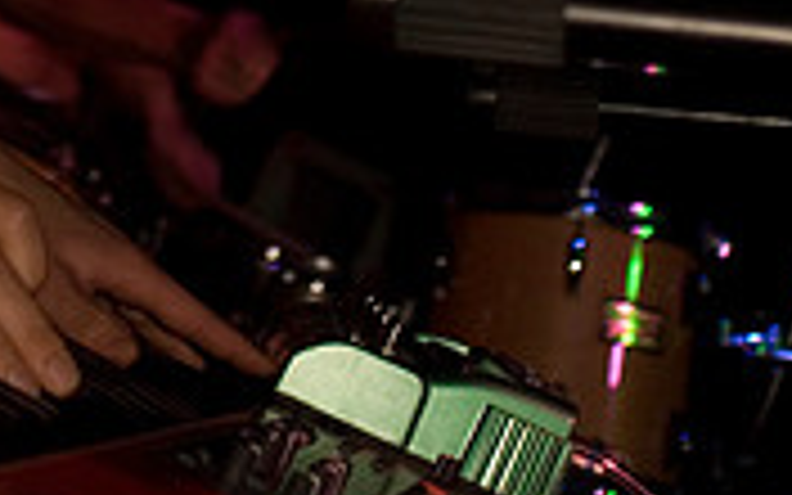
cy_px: -333
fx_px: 2942
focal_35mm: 136
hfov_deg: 15.3
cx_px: 263
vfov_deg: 9.3
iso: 800
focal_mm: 35
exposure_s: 1/40
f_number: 3.2
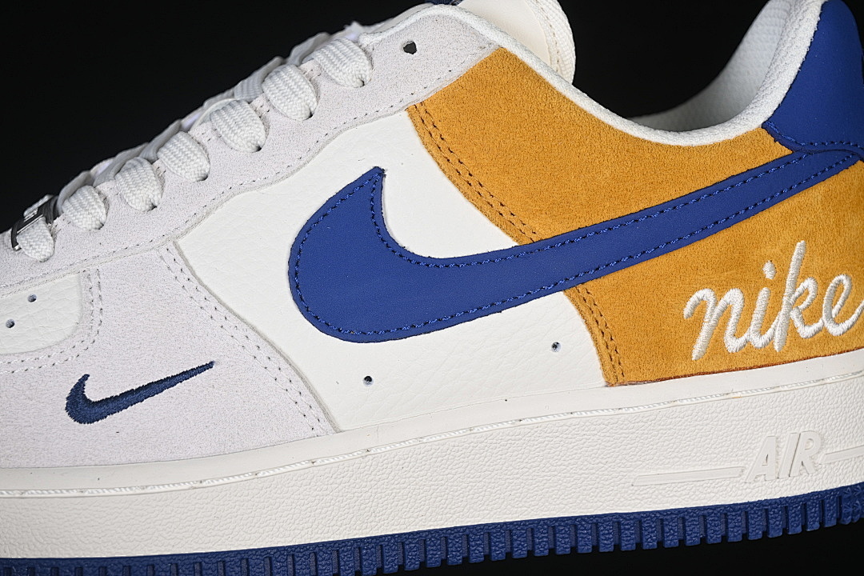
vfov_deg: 18.2
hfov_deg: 27.0
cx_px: 432
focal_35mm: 75
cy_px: 288
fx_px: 1800
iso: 160
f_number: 7.1
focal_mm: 50
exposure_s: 1/80
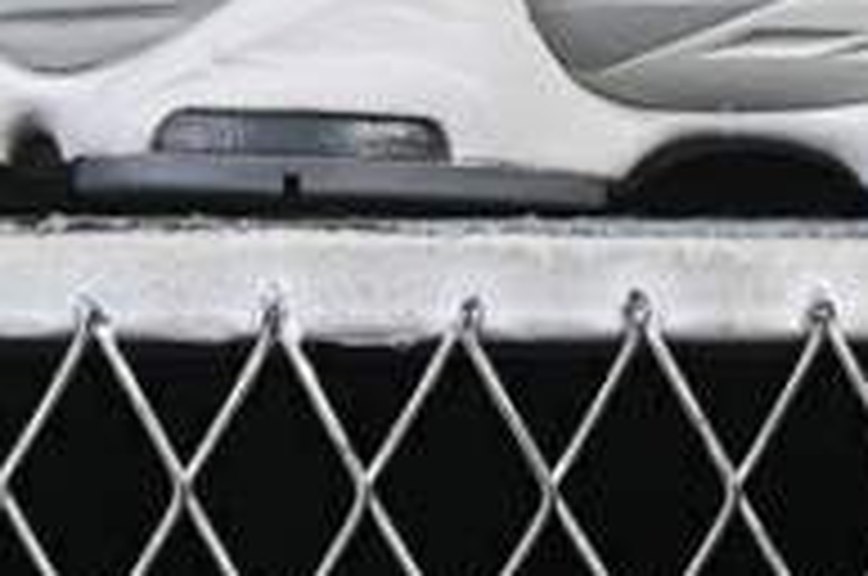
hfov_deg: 7.3
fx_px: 6836
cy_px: -468
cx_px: 558
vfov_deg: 4.8
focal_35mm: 284
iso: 160
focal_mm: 50
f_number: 6.3
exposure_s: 1/60
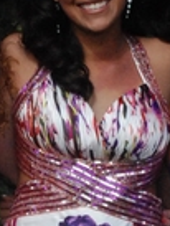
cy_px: 284
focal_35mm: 396
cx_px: 15
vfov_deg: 5.0
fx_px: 2589
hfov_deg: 3.8
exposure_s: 1/800
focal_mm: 50
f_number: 14
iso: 1600
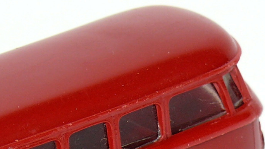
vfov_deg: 2.8
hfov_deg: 4.9
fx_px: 3064
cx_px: 67
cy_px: 148
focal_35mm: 436
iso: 100
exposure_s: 1/30
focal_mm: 20.3
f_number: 4
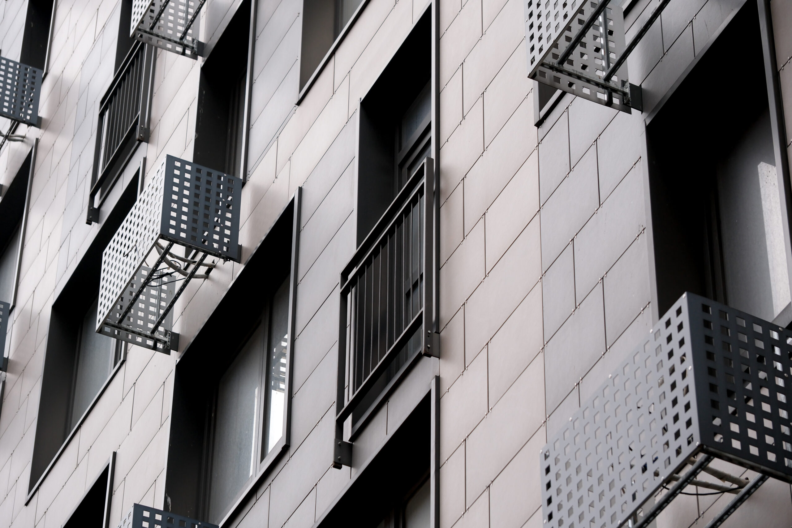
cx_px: 396
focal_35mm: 120
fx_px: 2640
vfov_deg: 11.4
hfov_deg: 17.1
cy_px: 264
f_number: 4
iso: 400
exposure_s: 1/250
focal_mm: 80
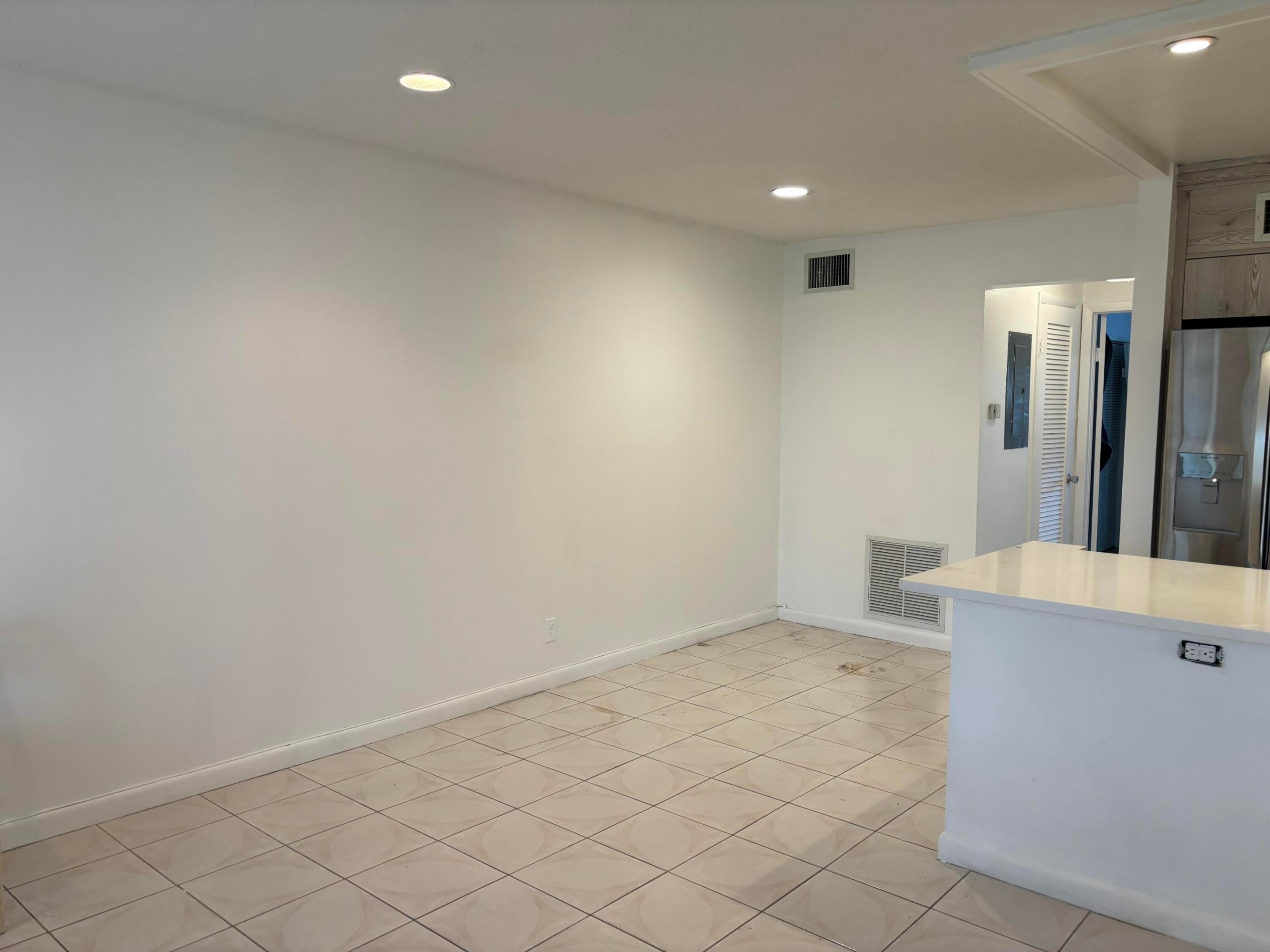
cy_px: 476
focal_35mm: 26
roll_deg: -0.7
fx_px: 954
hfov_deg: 67.3
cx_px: 635
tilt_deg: -4.7
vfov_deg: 53.1
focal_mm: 5.96
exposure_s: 1/120
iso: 80
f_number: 1.6
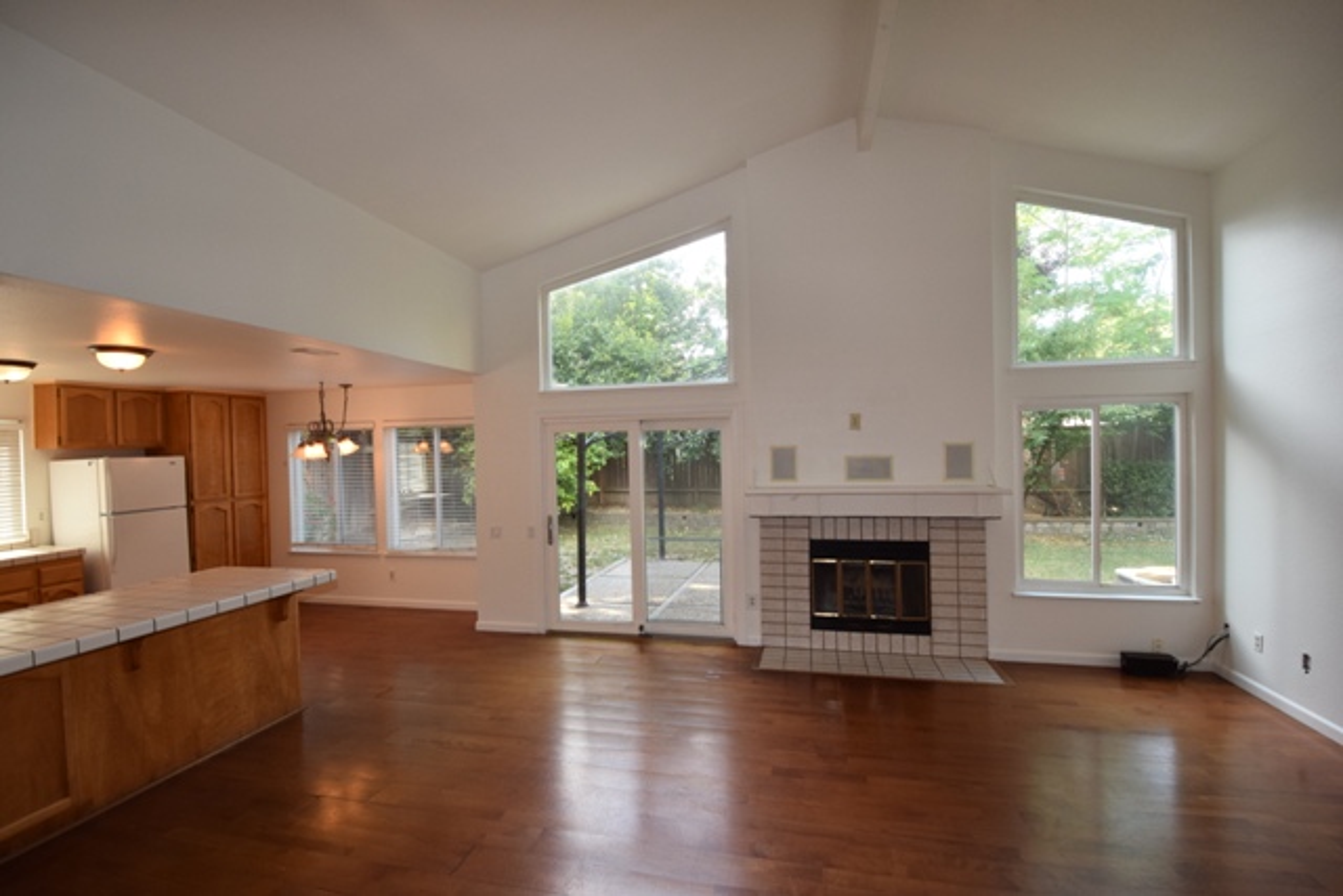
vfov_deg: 77.4
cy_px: 448
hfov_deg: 100.4
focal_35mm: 15
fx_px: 560
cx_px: 672
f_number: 5.6
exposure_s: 1/125
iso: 800
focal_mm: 10
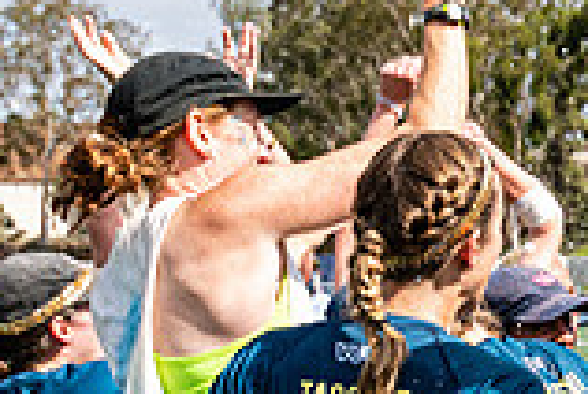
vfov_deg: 8.9
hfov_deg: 12.2
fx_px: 2536
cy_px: 237
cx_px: 1020
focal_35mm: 155
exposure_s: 1/1000
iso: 250
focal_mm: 35
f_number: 5.6
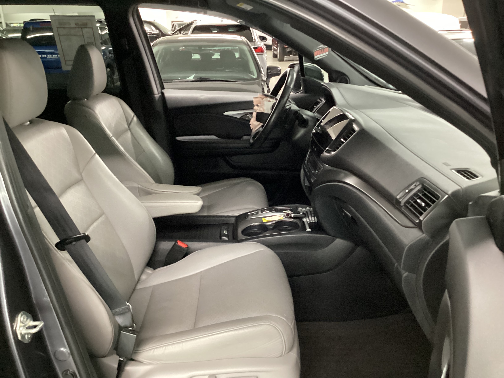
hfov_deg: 58.4
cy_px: 189
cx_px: 252
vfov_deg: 45.4
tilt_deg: -19.8
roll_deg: +1.3
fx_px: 451
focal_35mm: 31
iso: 640
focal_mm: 3.3
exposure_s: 1/25
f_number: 2.4
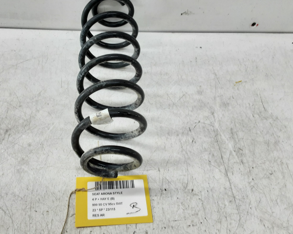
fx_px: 303
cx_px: 117
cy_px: 92
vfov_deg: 42.0
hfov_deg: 51.2
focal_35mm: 35
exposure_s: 1/50
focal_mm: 2.91
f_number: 1.9
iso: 64
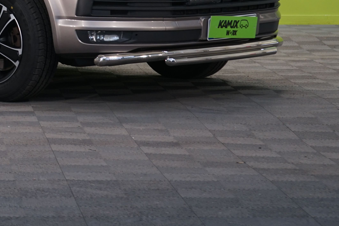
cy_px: -85
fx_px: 1808
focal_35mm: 192
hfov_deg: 10.5
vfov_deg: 7.1
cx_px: -96
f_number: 5.6
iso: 400
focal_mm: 68
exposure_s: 1/25
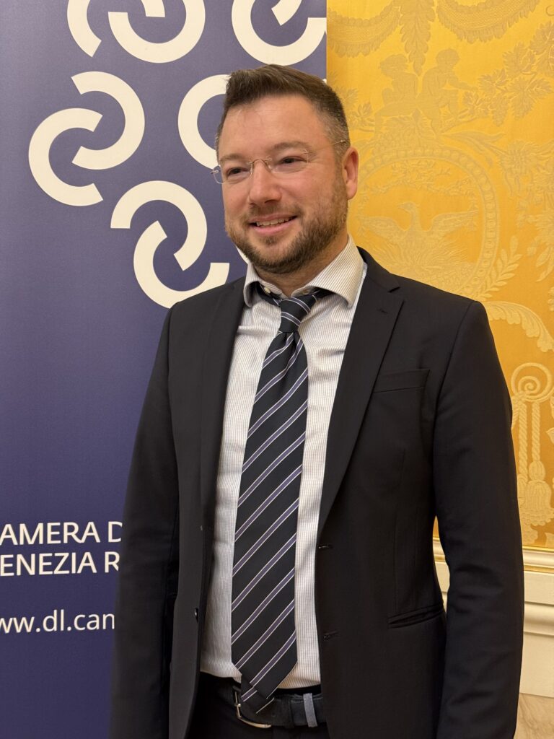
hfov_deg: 30.3
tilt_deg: -2.7
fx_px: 1024
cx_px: 277
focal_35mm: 48
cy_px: 370
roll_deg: -0.1
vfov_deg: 39.7
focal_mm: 6.76
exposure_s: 1/33
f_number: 1.78
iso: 250
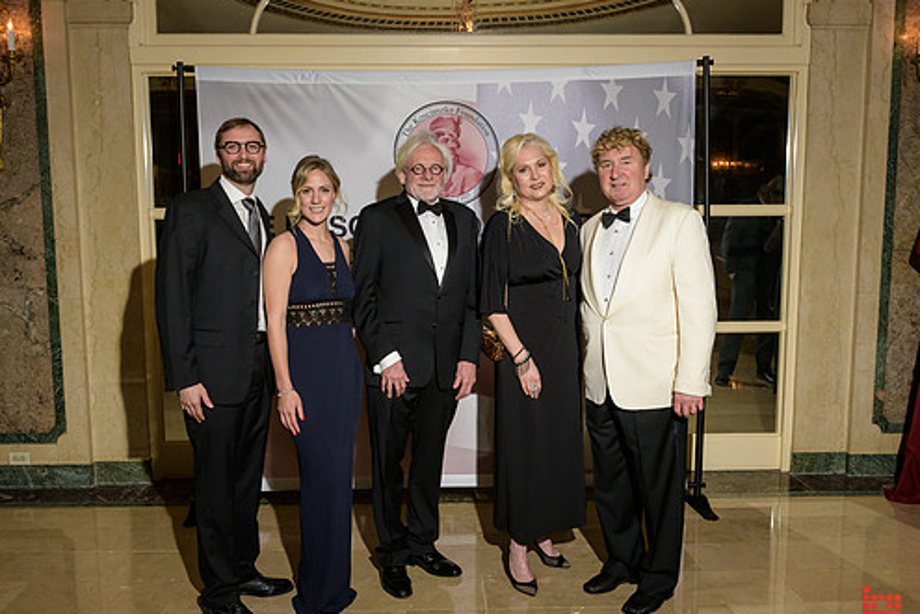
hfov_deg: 55.8
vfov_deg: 38.9
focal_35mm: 34
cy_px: 323
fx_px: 869
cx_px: 455
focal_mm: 29
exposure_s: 1/100
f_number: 5
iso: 800
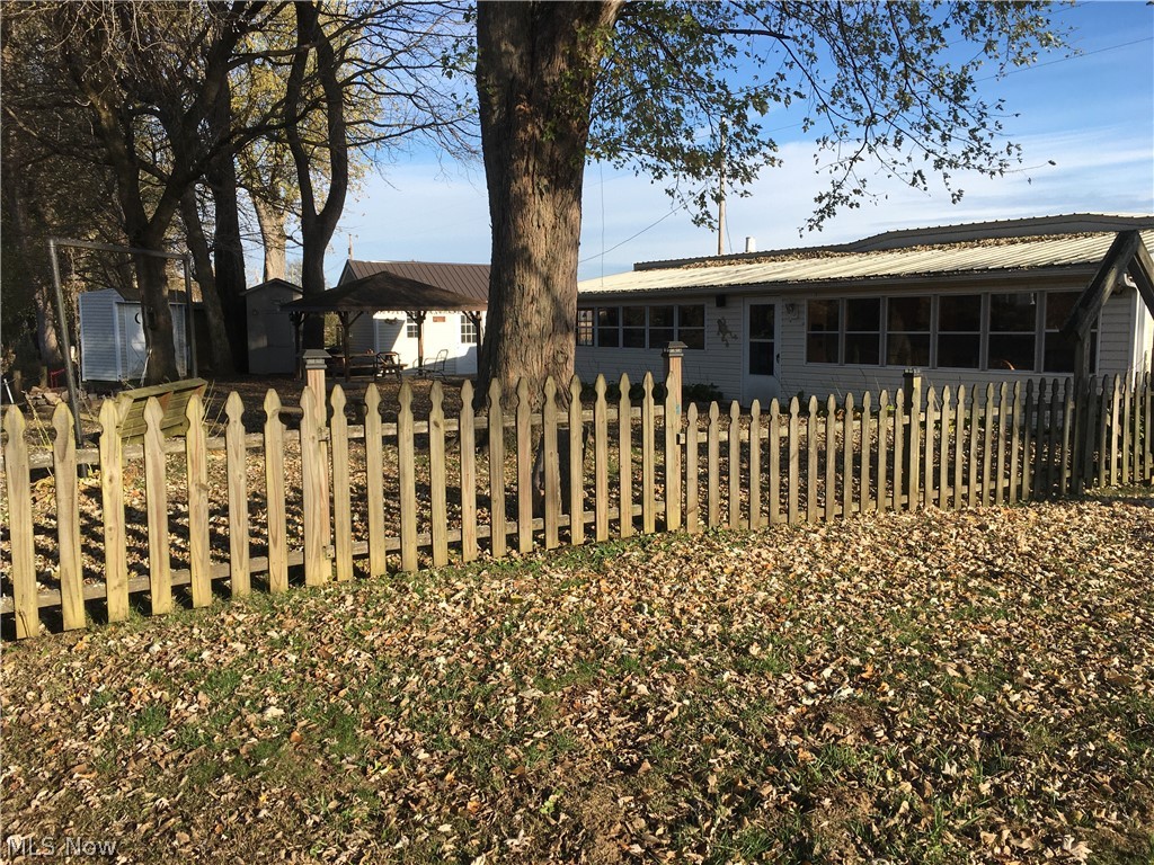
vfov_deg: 48.2
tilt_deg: -4.3
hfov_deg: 61.7
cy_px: 432
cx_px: 577
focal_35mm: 29
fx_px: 967
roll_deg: -0.3
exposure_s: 1/1326
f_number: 2.2
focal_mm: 4.15
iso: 25
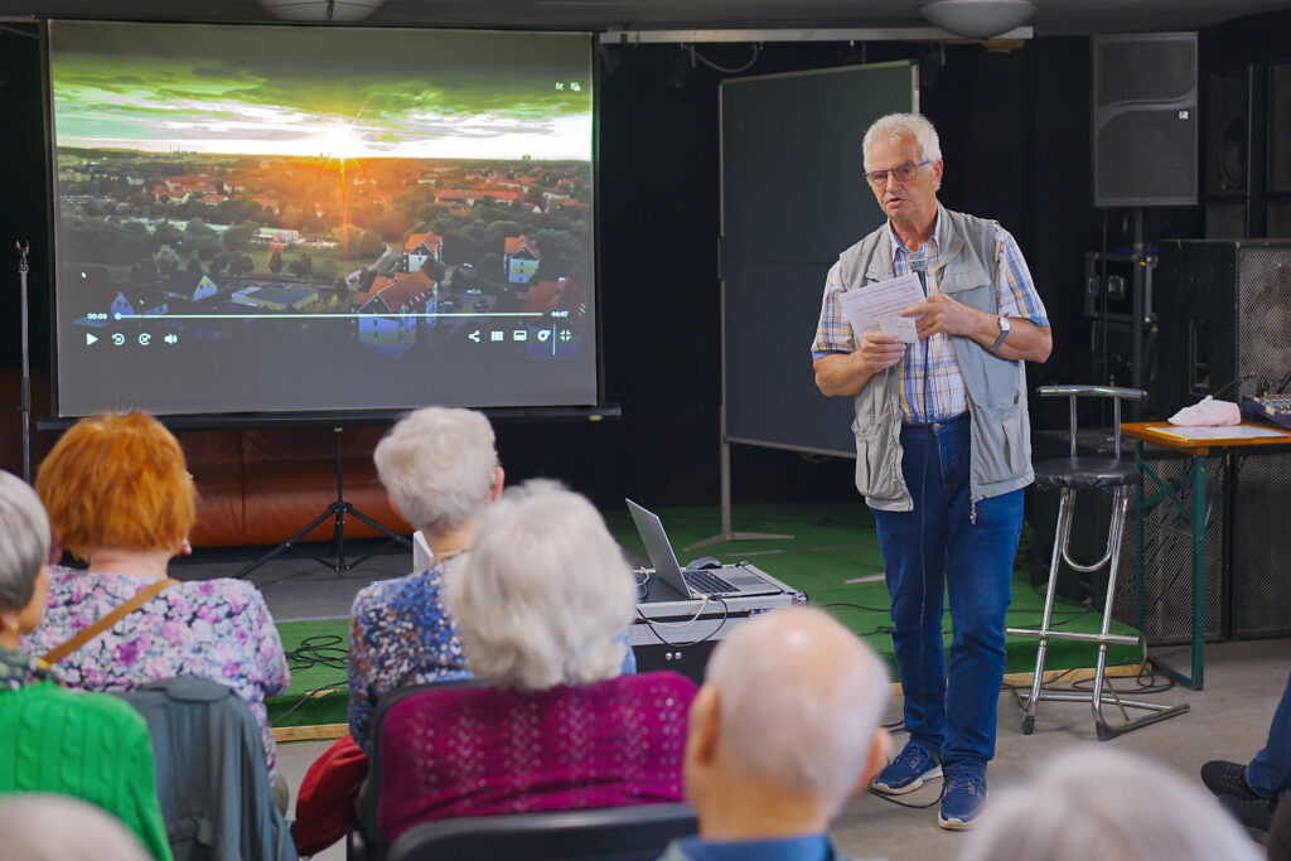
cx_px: 646
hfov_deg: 39.6
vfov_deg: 27.0
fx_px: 1793
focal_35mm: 50
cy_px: 430
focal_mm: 50
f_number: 2.8
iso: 3200
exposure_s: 1/160
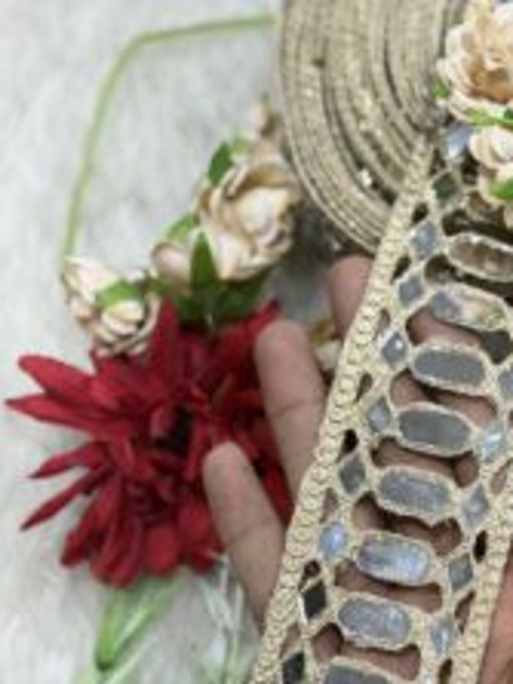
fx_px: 1701
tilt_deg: -63.3
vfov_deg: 22.4
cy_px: 564
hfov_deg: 17.0
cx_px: 402
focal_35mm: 86
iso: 64
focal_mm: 6.76
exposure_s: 1/178
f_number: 1.78
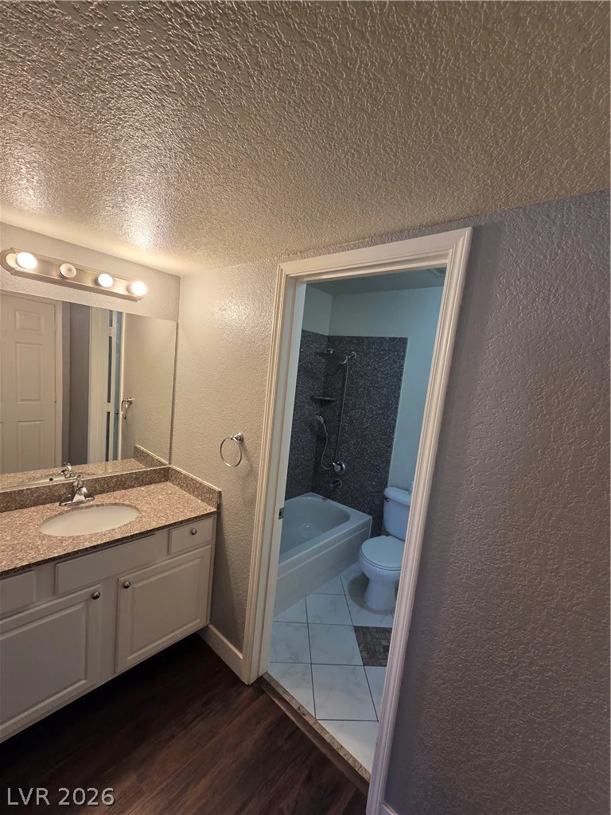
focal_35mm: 13
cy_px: 408
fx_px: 306
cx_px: 306
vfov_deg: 106.2
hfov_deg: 89.9
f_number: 2.2
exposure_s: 1/30
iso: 80
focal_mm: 2.2
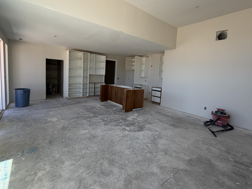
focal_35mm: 17
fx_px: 124
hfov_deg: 91.0
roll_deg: -3.0
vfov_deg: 74.5
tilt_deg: -3.8
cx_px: 122
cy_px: 84
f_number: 2.2
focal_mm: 2.22
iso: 50
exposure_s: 1/168
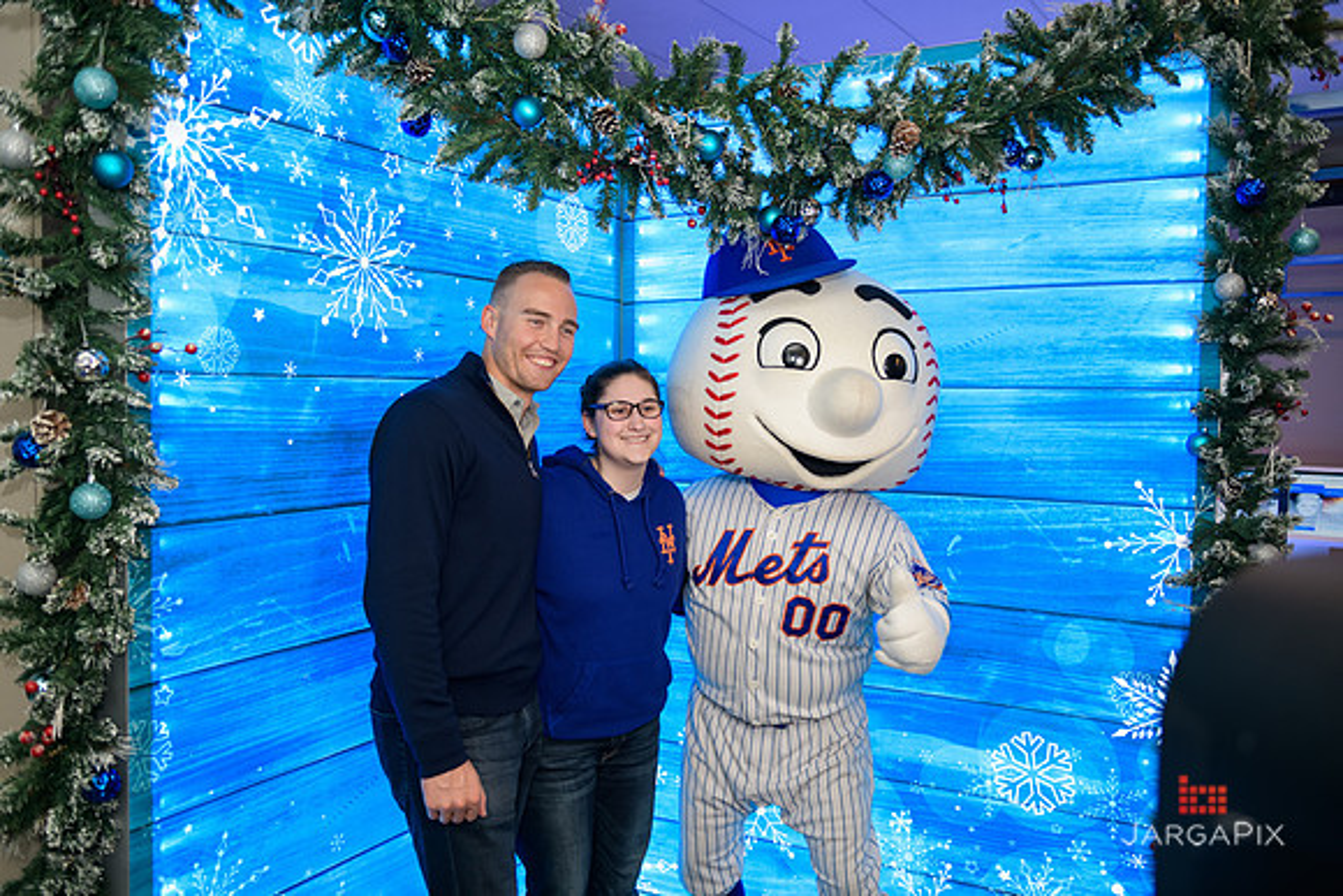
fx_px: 1082
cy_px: 448
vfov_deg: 45.0
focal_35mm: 29
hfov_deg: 63.6
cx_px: 672
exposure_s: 1/125
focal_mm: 29
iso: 400
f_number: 3.2
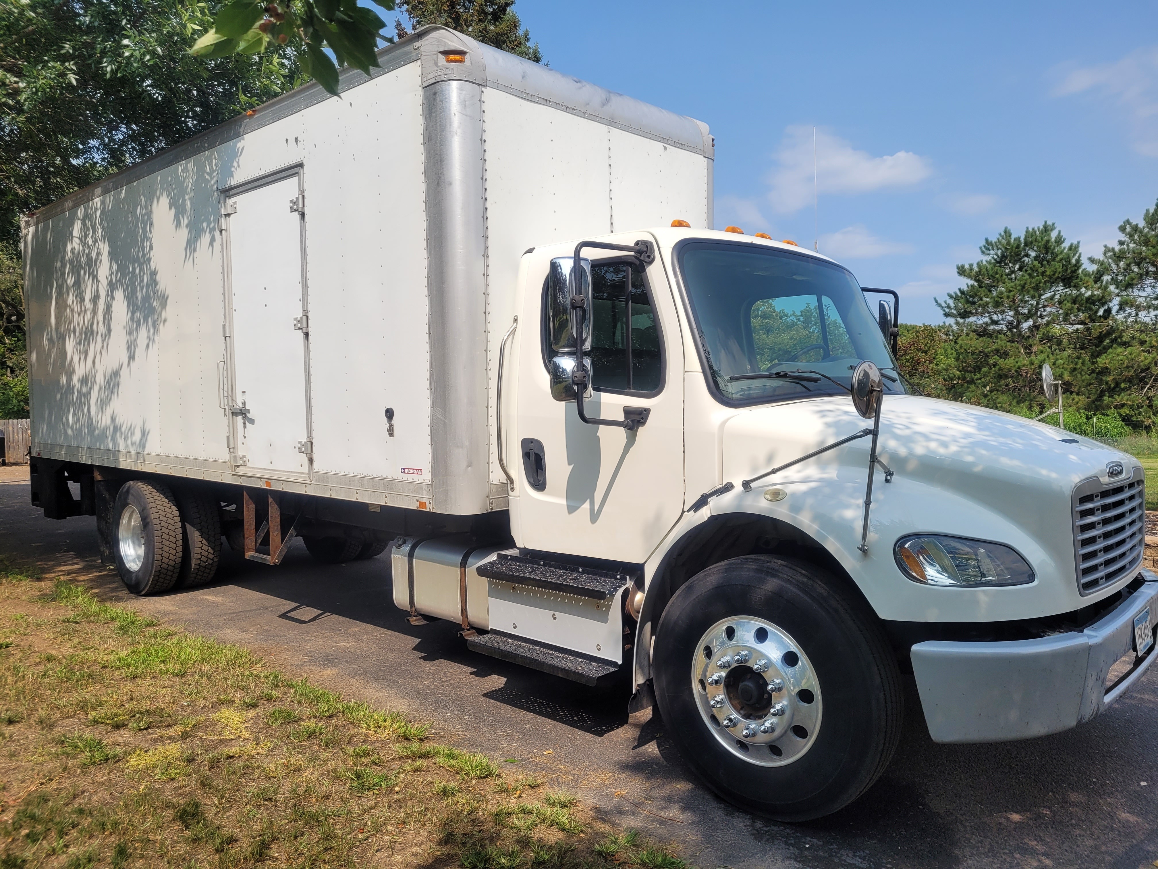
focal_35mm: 26
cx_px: 579
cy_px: 434
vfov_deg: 53.1
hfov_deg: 67.3
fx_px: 870
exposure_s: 1/2397
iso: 40
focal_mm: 5.4
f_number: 1.8
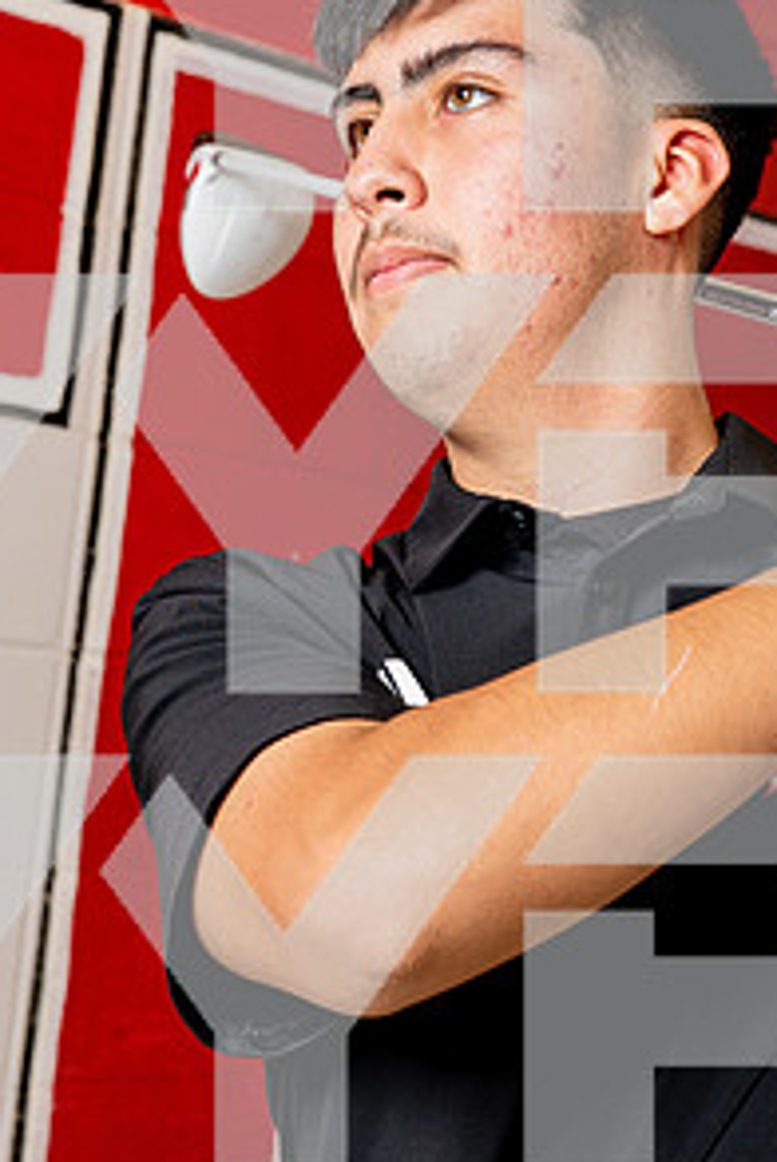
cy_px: 486
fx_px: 2810
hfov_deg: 15.7
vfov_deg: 23.3
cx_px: 460
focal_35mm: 87
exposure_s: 1/200
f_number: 5.6
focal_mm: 44
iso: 250
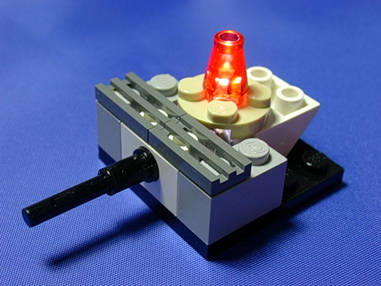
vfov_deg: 23.3
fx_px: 693
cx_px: 190
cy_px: 143
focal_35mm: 63
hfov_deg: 30.7
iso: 70
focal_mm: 9.6
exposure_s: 1/10.6
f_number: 3.5
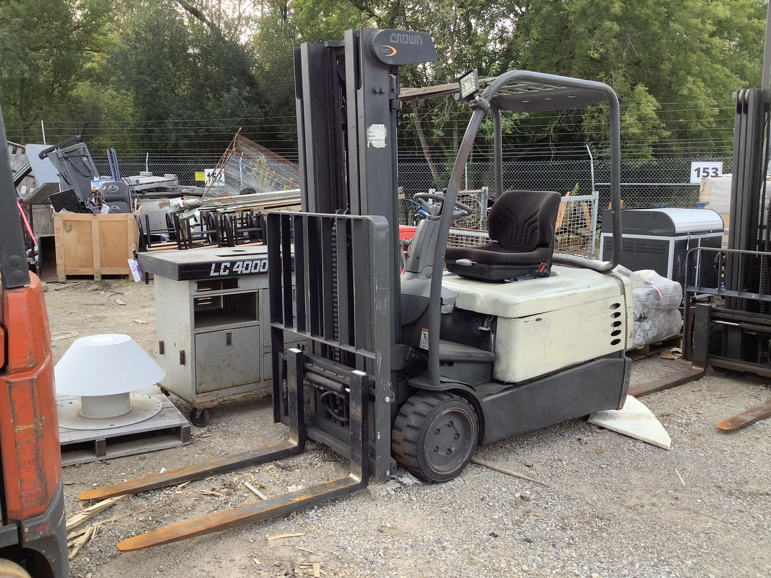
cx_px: 386
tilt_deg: -9.9
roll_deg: -0.9
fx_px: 690
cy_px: 289
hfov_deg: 58.4
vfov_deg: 45.4
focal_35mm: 31
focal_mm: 3.3
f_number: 2.4
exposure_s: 1/120
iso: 40
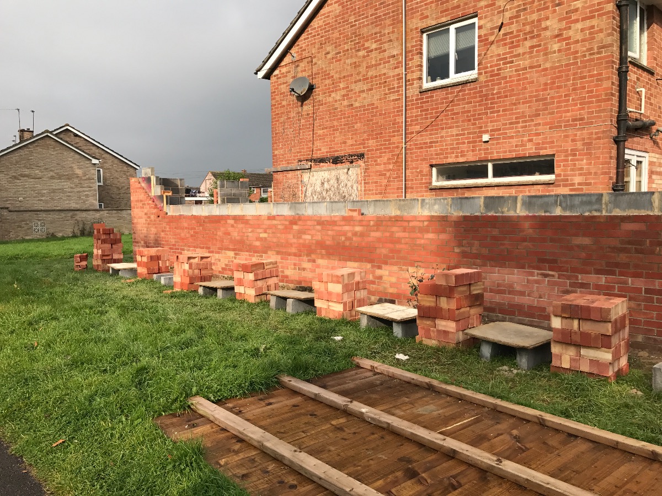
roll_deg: +1.2
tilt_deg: -2.9
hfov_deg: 63.4
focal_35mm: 28
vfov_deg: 49.7
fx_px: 535
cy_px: 248
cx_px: 331
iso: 20
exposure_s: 1/1546
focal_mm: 3.99
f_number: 1.8
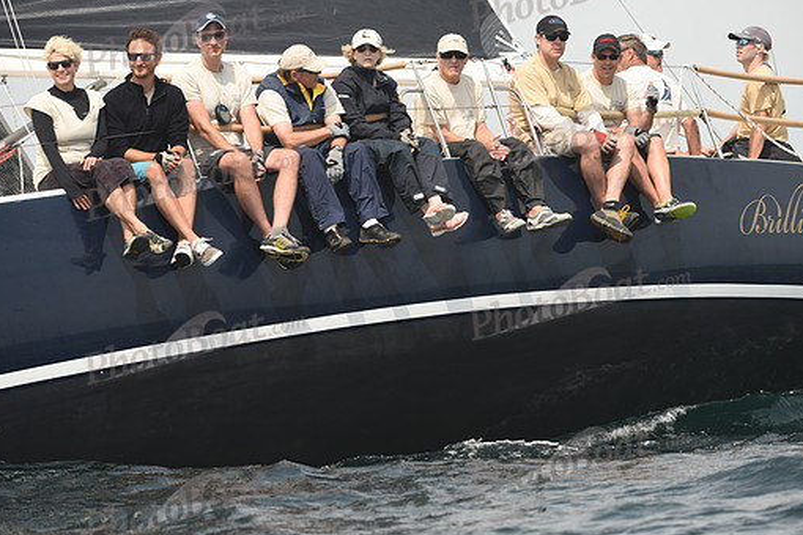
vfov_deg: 4.2
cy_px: 240
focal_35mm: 330
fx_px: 7360
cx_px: 389
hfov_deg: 6.2
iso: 250
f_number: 5
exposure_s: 1/800
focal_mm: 290
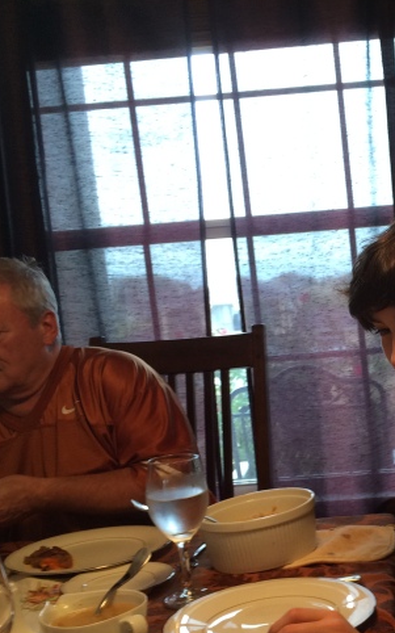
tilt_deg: -8.0
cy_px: 390
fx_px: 879
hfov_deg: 23.9
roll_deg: +3.9
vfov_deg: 39.4
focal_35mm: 51
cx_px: 419
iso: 64
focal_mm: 4.15
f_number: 2.2
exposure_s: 1/30
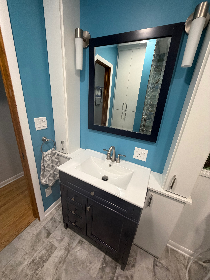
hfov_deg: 85.7
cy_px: 140
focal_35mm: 14
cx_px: 105
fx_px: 113
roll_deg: -4.8
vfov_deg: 102.1
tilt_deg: -19.2
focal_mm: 2.22
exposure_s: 1/120
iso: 320
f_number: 2.2
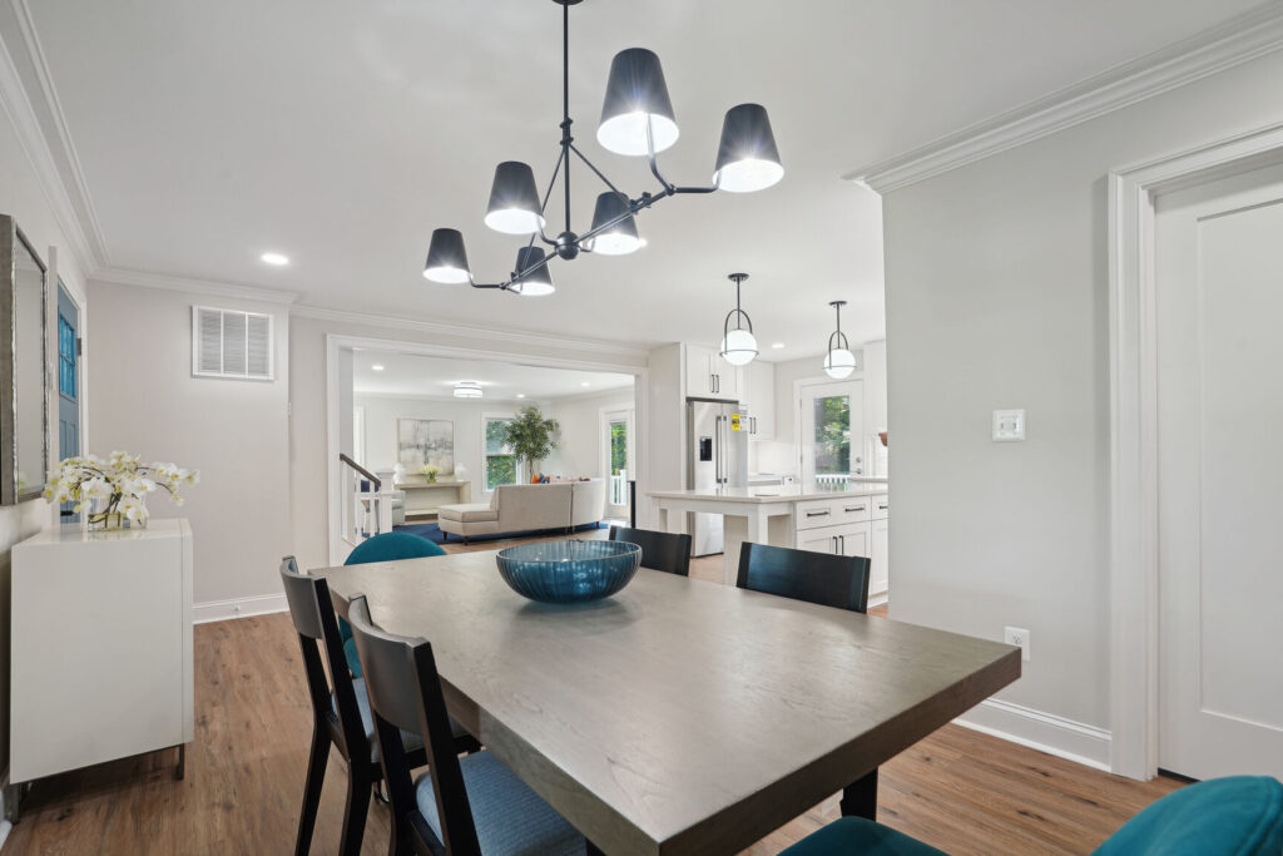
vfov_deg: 73.8
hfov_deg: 96.7
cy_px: 428
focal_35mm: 16
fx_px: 570
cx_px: 642
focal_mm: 16
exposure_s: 1/10
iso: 200
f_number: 8
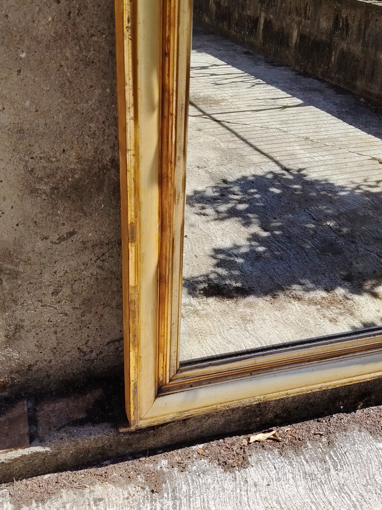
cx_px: 191
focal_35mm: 42
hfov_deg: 34.3
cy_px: 255
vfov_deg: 44.8
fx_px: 618
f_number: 1.75
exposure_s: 1/764
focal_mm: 5.25
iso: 100
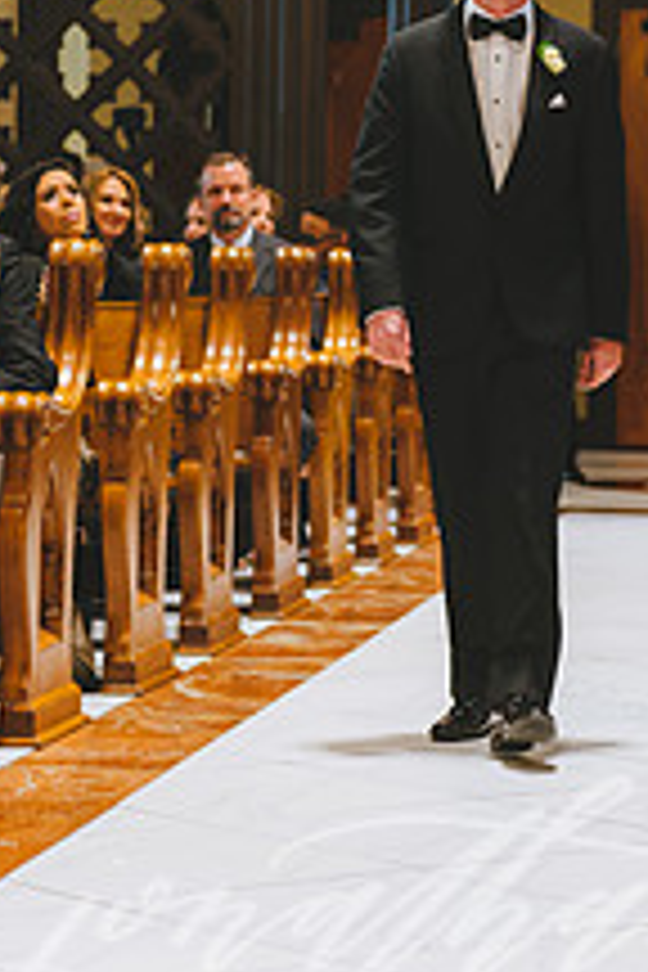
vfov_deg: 13.9
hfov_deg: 9.4
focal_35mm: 146
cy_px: 81
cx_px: 500
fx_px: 3942
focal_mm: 70
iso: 2500
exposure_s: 1/125
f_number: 3.5
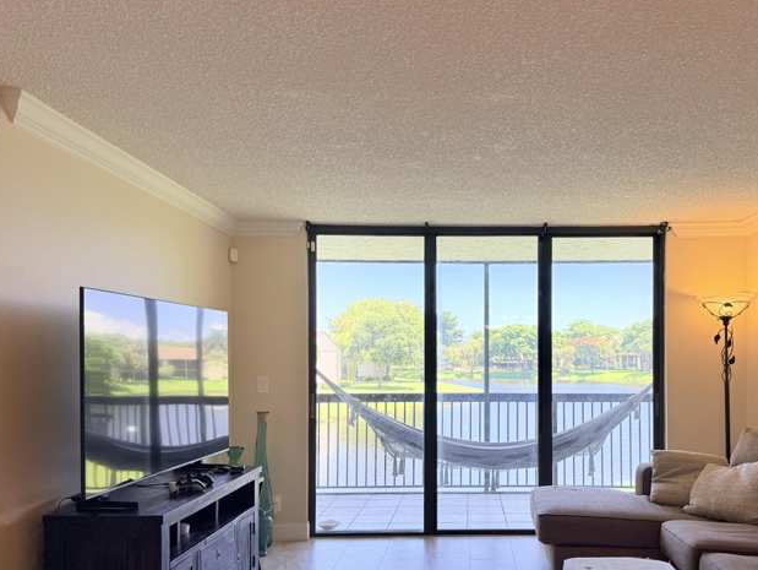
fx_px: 679
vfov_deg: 45.1
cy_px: 359
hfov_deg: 57.5
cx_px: 482
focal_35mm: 31
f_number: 1.78
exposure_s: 1/172
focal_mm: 6.76
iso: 100
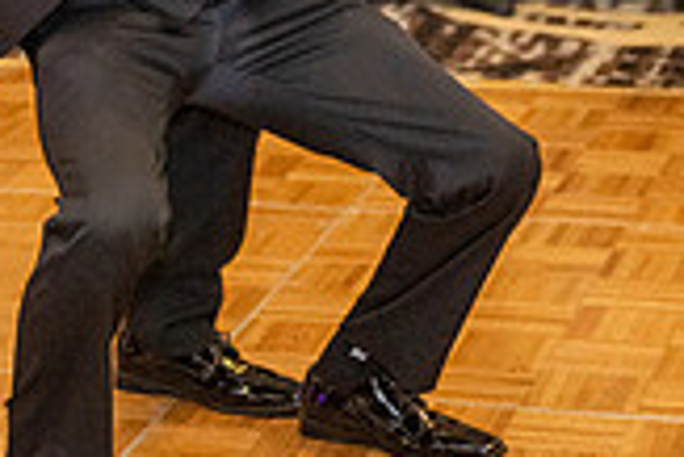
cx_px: 222
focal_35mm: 171
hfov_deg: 12.0
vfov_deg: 7.9
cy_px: -237
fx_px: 3252
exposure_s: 1/250
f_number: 2.8
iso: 1600
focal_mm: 48
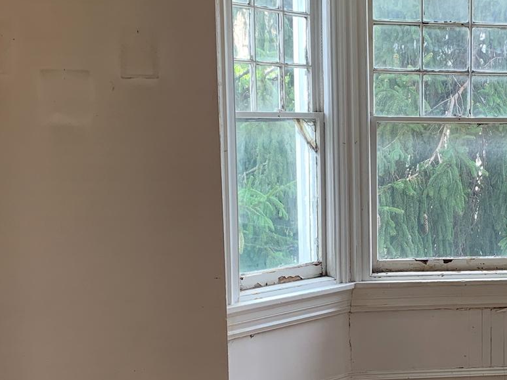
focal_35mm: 69
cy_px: 268
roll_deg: -0.1
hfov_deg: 27.1
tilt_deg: -9.7
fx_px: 1011
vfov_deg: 21.2
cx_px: 461
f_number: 1.8
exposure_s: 1/120
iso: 64
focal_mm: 4.25
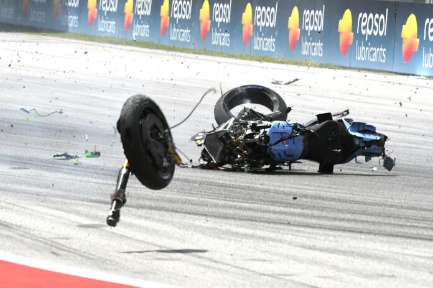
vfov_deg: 3.0
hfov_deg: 4.4
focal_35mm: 465
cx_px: 216
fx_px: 5592
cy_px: 144
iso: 200
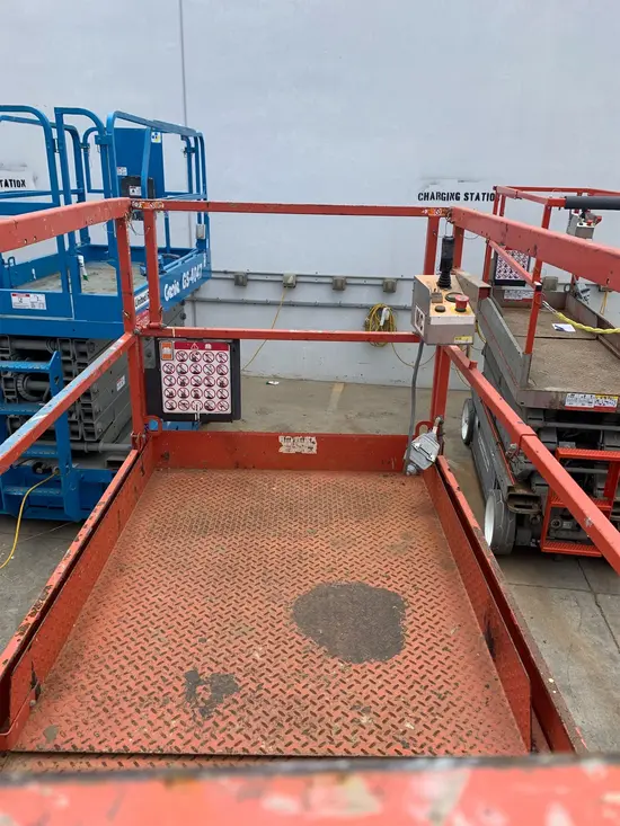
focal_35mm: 26
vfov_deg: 67.3
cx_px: 310
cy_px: 413
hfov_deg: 53.1
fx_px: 621
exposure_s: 1/1634
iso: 25
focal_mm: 4.25
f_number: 1.8
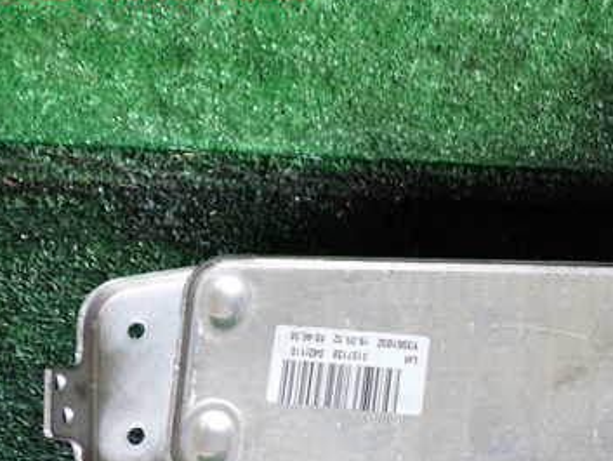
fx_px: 903
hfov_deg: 36.0
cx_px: 509
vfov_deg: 28.1
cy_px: 355
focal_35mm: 51
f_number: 2.3
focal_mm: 5.4
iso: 200
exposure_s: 1/40
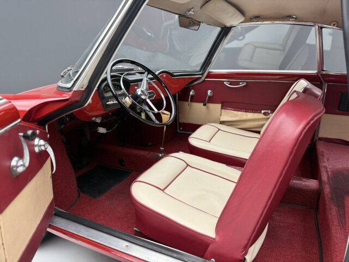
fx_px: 242
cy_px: 131
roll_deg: +0.5
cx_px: 174
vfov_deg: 56.8
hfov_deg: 71.6
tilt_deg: -16.0
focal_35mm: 24
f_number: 1.78
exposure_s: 1/49
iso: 200
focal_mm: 6.76
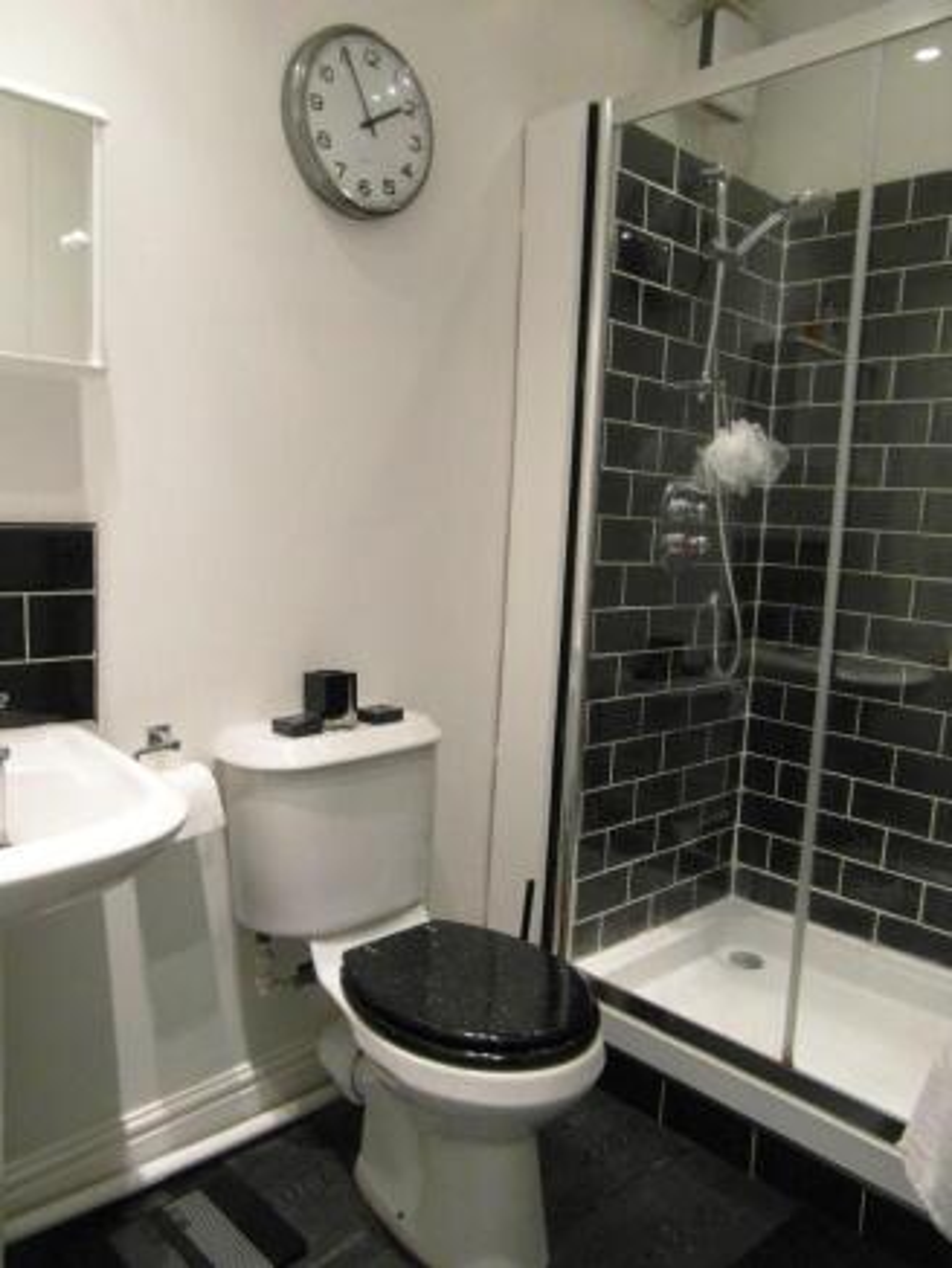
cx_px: 476
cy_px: 634
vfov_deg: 71.6
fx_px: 880
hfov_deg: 56.8
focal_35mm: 24
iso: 400
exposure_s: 1/30
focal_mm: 4
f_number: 3.2
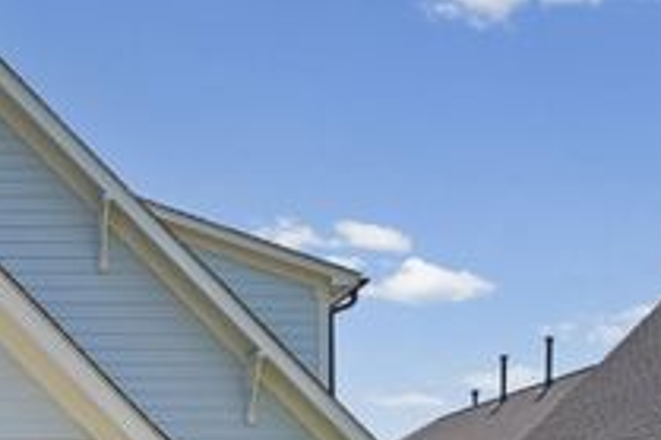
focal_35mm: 55
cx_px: -123
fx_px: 1009
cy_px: 524
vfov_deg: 22.7
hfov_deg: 30.9
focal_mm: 23
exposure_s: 1/750
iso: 640
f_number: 8
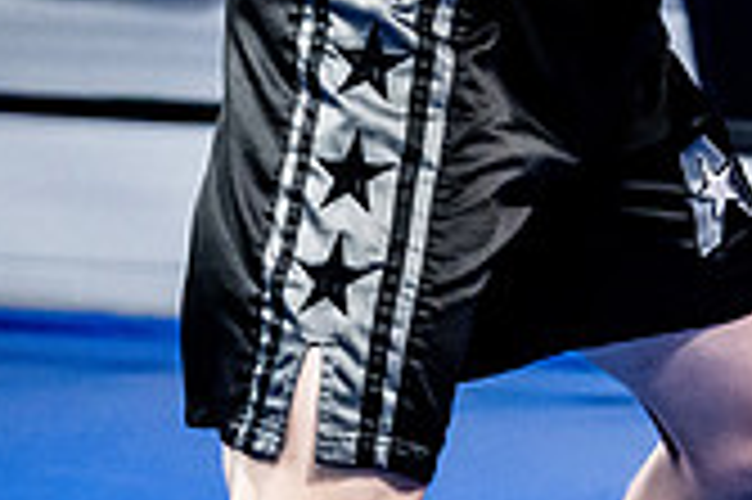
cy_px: -282
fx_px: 5071
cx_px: 1027
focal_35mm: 243
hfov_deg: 8.3
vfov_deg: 5.6
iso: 8000
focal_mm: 70
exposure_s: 1/1000
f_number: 2.8
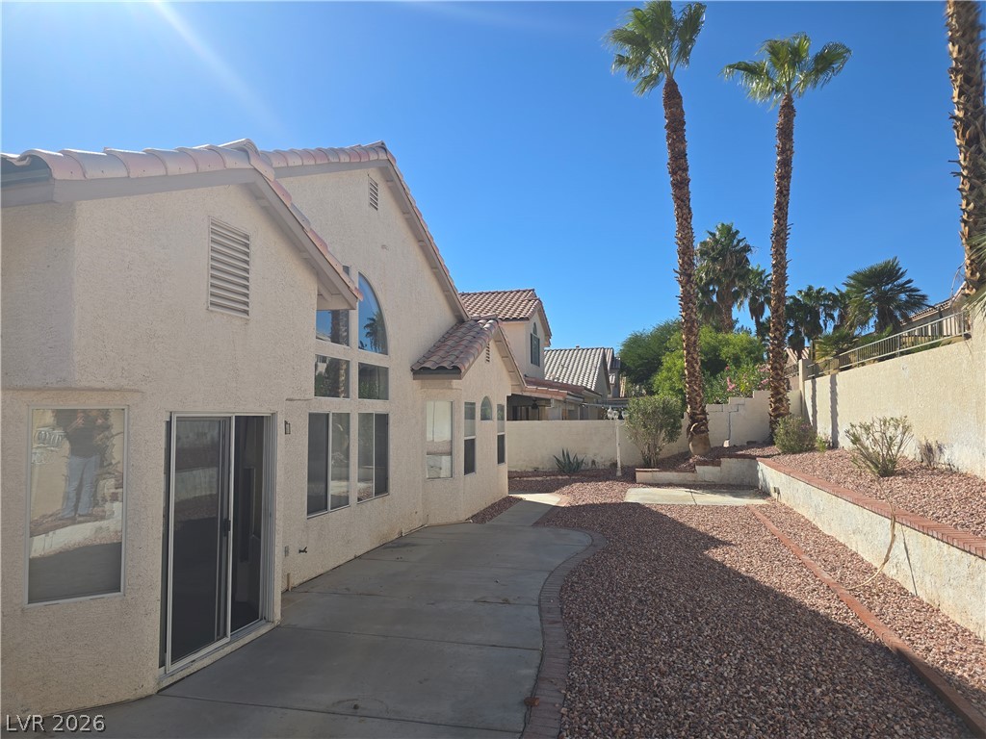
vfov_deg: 58.9
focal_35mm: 23
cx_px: 493
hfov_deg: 73.9
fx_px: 655
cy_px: 370
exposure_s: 1/1013
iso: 12
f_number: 1.7
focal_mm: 6.3
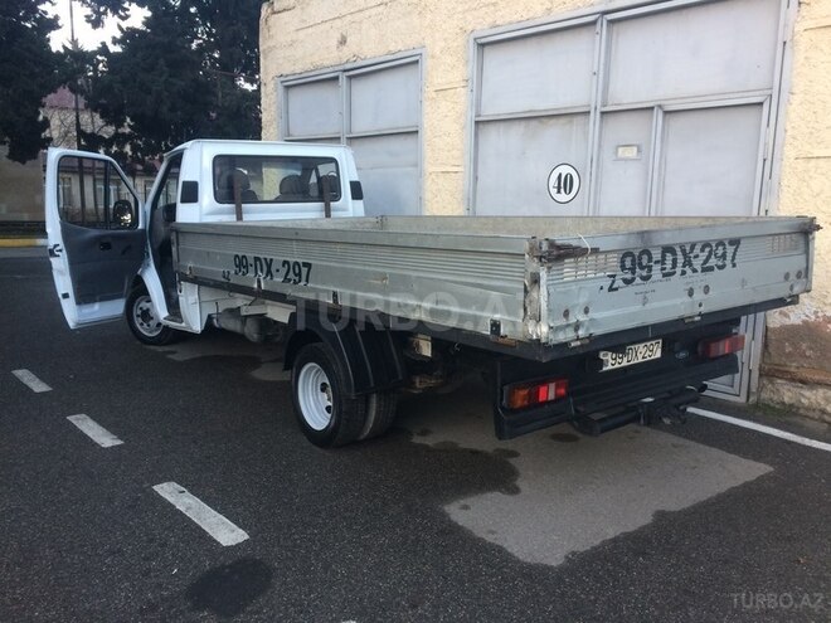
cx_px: 416
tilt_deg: -9.7
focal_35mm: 29
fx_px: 696
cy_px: 312
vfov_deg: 48.2
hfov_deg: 61.7
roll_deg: +1.7
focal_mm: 4.15
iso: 40
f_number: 2.2
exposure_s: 1/33
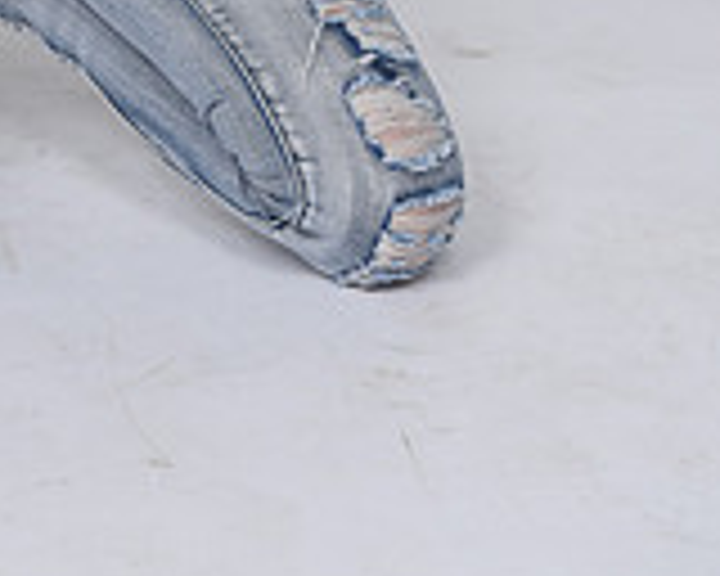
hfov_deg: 11.2
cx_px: -70
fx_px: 3623
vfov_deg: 8.6
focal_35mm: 170
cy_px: -612
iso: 160
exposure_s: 1/125
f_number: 9
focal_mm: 50
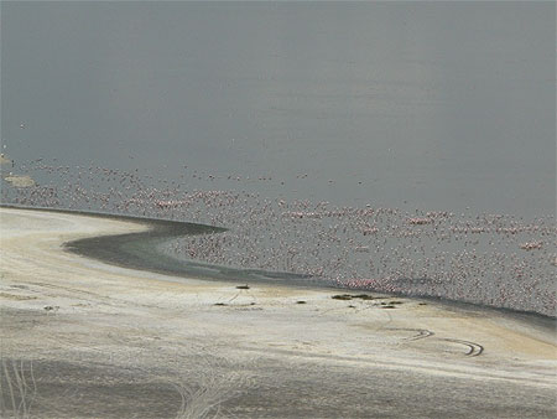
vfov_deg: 4.4
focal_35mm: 337
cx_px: 278
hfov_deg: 5.9
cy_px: 210
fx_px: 5426
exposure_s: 1/500
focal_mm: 55.4
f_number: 8
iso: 100
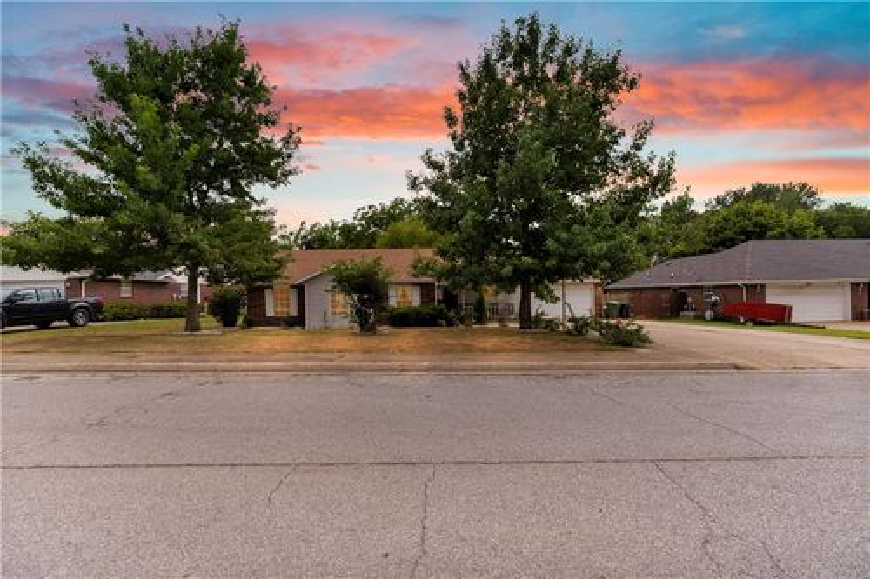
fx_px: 353
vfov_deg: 78.8
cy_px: 290
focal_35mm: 15
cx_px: 435
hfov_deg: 101.9
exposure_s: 1/250
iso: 250
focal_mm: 14.6
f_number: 2.8
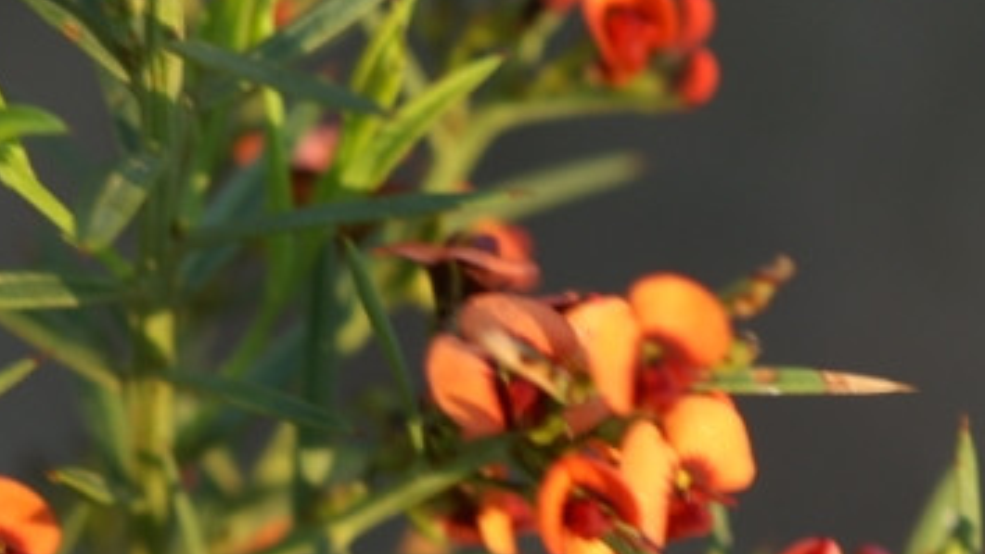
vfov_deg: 4.6
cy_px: 381
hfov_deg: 8.1
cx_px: 289
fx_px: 6946
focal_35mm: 266
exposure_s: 1/13
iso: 100
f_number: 5
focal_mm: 100
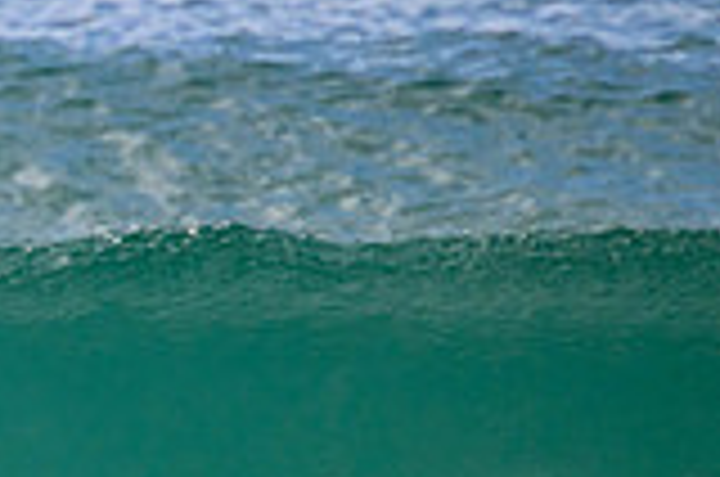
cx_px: -572
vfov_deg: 0.5
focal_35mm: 2909
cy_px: 398
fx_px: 58064
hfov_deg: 0.7
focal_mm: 800
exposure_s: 1/2000
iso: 1600
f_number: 11
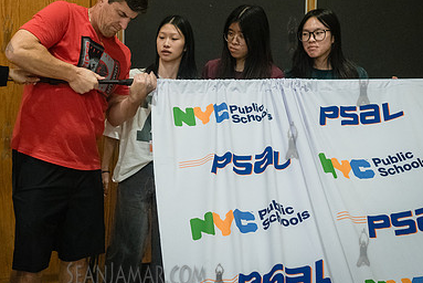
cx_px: 149
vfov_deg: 25.4
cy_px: 87
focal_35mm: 53
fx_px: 623
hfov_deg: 37.2
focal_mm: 35
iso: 8000
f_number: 3.5
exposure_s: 1/500
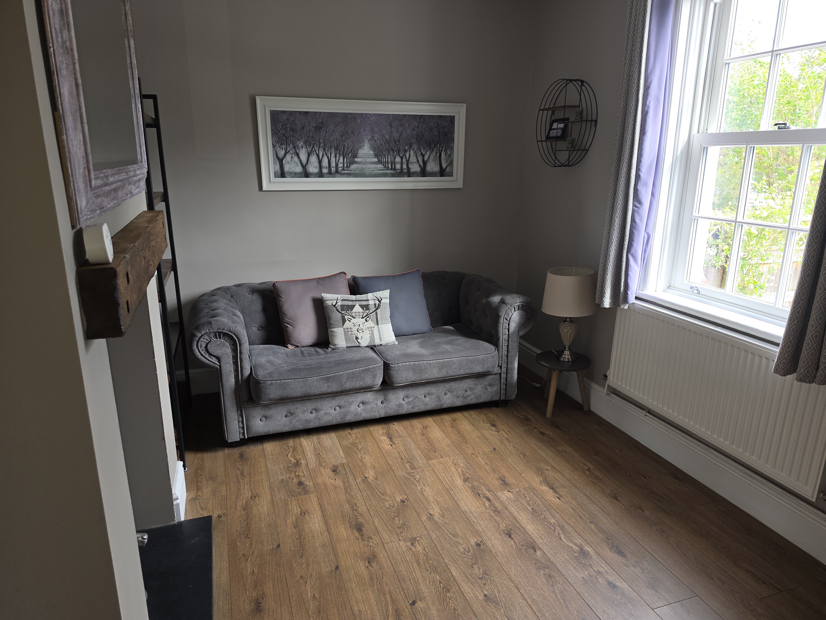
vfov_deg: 58.9
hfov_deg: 73.9
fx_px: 549
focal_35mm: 23
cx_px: 413
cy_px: 310
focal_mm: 6.5
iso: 16
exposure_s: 1/50
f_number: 1.4
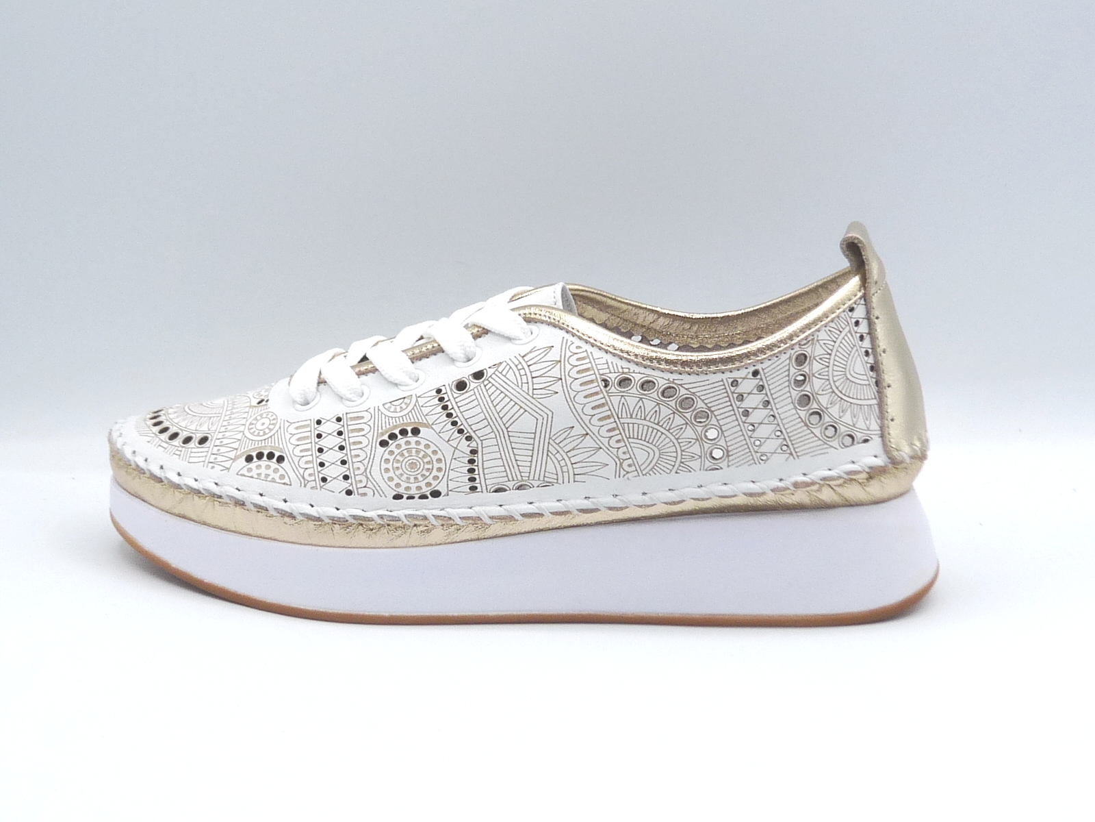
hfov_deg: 37.5
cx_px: 548
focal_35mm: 51
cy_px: 411
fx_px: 1613
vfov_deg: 28.6
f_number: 5
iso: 100
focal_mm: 5.1
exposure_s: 1/250
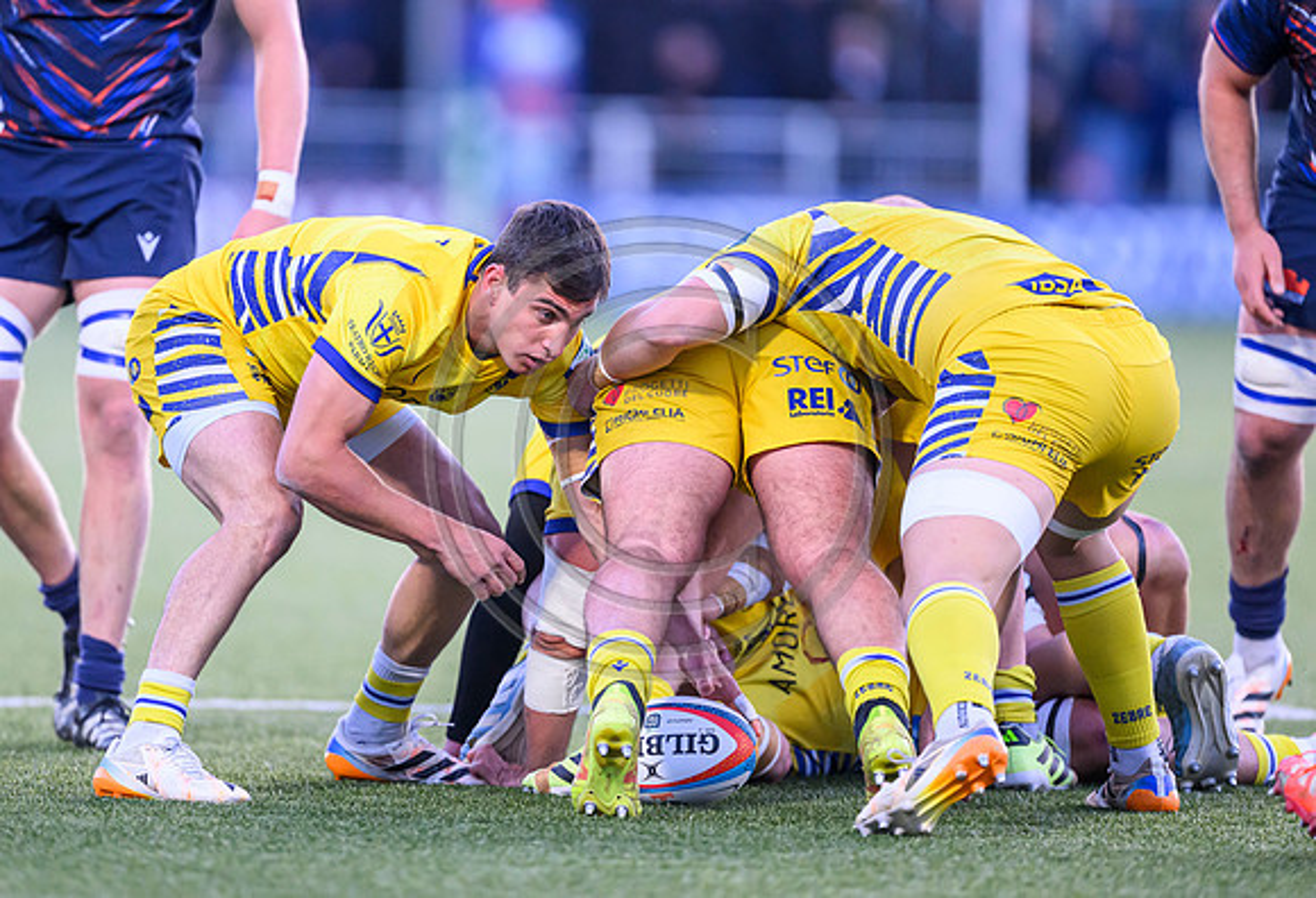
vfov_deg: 2.8
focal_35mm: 502
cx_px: 484
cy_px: 413
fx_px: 18488
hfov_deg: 4.1
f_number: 2.8
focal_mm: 400
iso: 3200
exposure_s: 1/1600
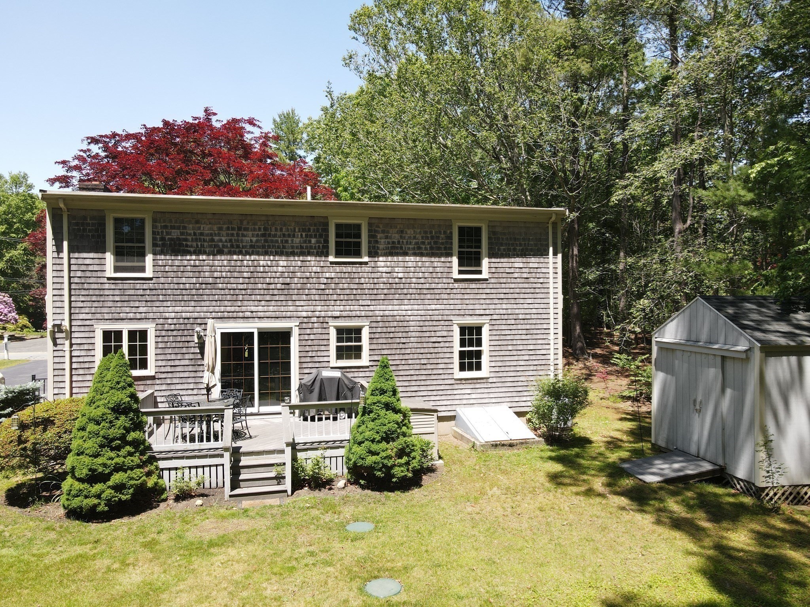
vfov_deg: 56.8
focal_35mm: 24
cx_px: 405
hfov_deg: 71.6
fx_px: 562
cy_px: 304
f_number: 2.8
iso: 100
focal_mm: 4.5
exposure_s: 1/250
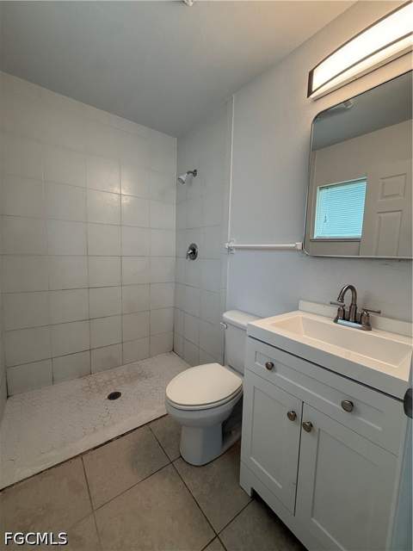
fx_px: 223
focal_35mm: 14
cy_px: 276
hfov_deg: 85.7
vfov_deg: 102.1
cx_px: 206
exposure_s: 1/120
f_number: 2.2
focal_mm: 2.22
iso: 125
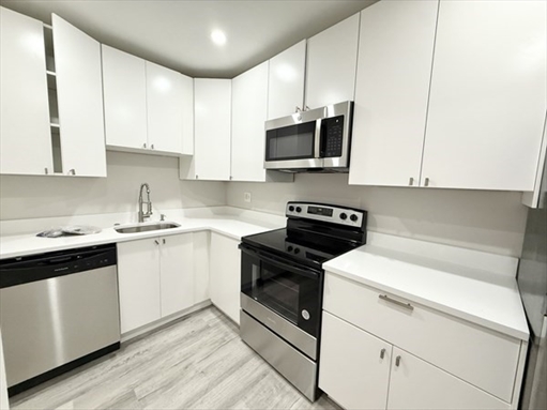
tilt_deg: -6.2
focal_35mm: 14
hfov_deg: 102.1
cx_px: 274
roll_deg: -1.8
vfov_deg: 85.7
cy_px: 205
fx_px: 221
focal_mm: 2.22
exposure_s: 1/120
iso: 320
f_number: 2.2
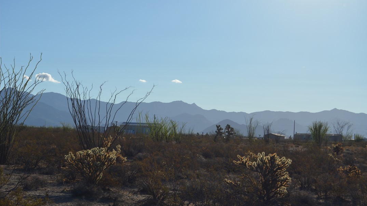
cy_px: 105
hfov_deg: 24.3
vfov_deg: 13.8
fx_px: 852
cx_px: 185
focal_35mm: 88
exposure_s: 1/2000
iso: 360
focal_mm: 55
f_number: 8
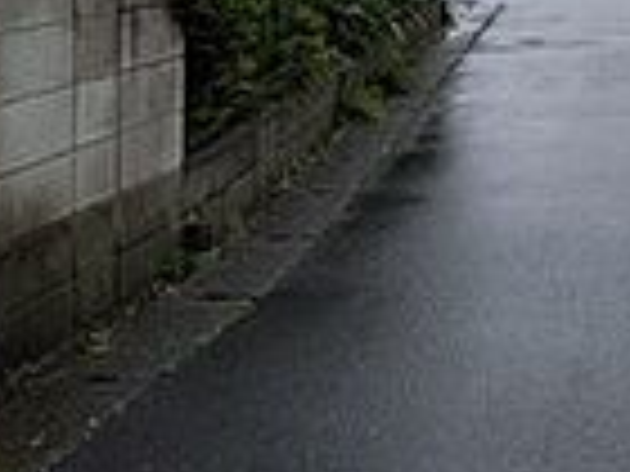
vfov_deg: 22.9
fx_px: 1092
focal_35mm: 60
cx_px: 634
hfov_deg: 29.9
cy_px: -58
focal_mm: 1.83
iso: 49
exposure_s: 1/1577
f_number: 2.2
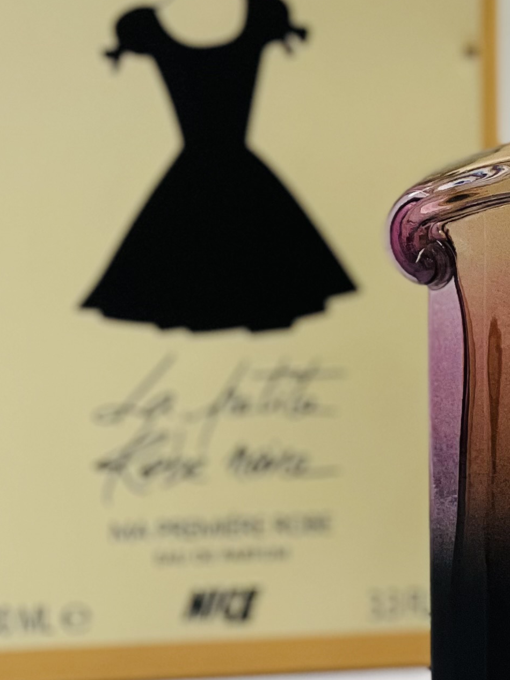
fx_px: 4814
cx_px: 499
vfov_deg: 8.0
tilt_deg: -3.8
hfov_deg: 6.0
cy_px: 27
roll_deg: -0.1
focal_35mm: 245
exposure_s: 1/100
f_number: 2.8
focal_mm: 9
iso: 80
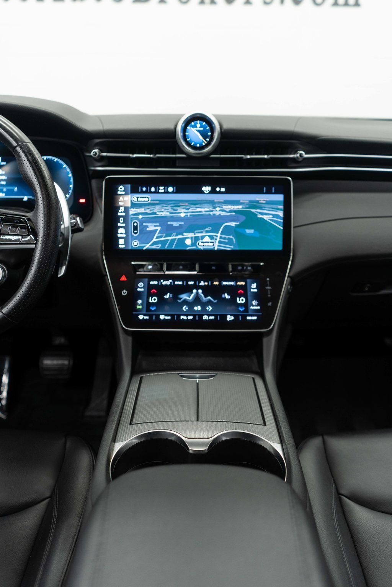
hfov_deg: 46.4
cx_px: 196
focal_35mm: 28
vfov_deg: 65.5
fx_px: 457
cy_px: 294
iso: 640
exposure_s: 1/40
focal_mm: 28
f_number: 3.2
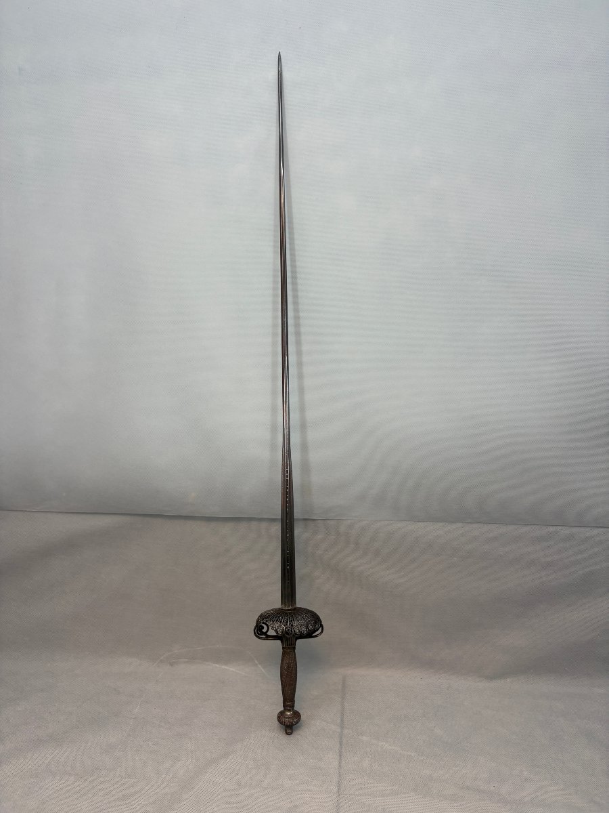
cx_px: 304
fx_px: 610
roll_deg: +0.3
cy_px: 406
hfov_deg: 53.1
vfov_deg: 67.3
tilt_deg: -6.8
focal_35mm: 26
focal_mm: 5.96
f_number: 1.6
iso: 64
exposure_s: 1/100
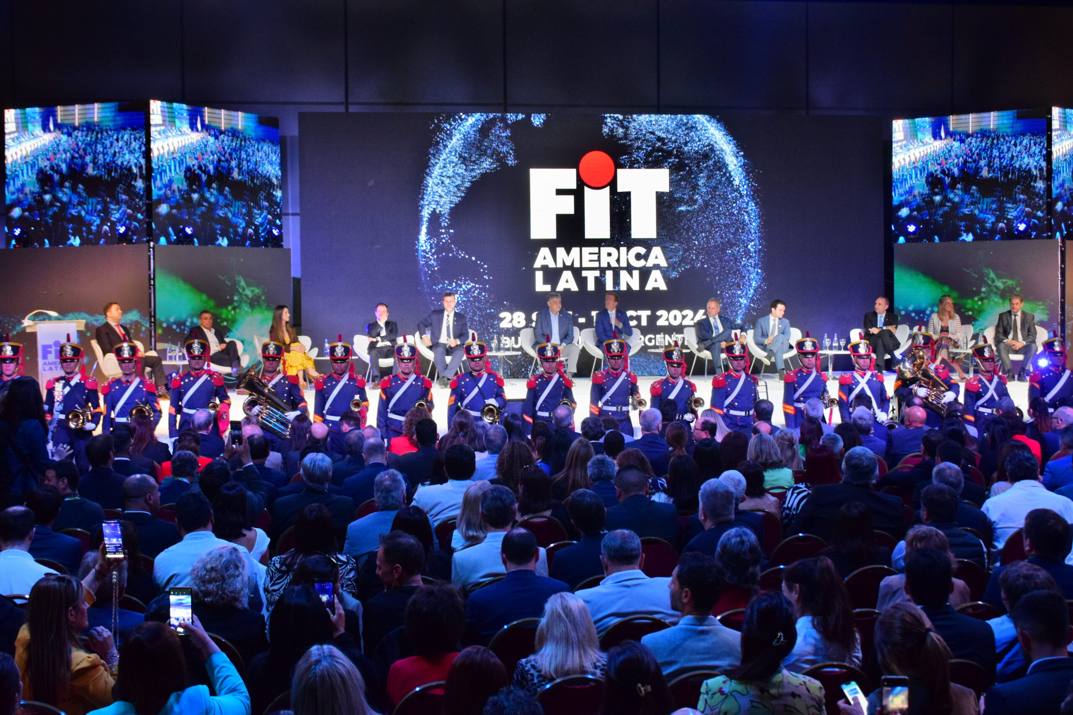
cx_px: 536
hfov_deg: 41.1
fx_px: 1431
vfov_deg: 28.1
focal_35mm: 48
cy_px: 358
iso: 3200
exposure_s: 1/250
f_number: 7.1
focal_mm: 32
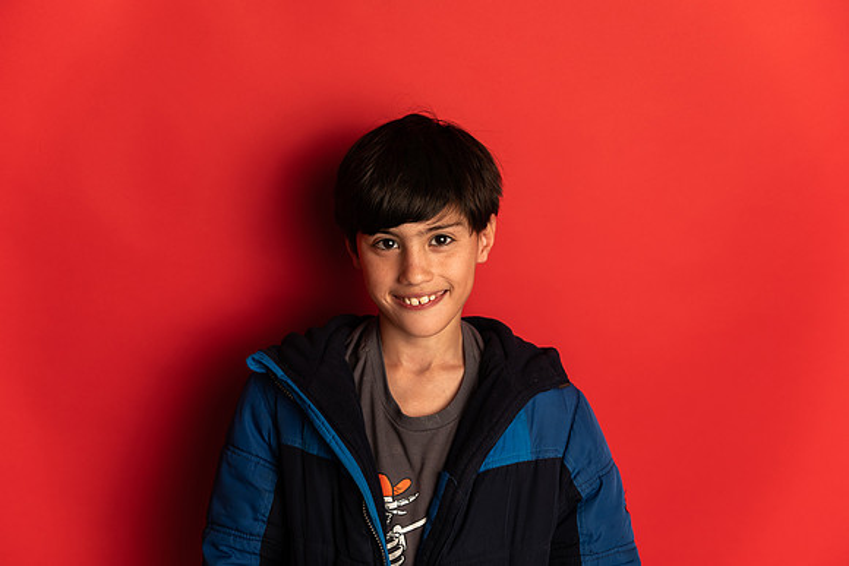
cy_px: 283
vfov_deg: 23.4
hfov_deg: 34.5
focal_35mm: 58
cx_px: 424
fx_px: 1368
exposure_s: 1/160
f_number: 4
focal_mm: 58
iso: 100
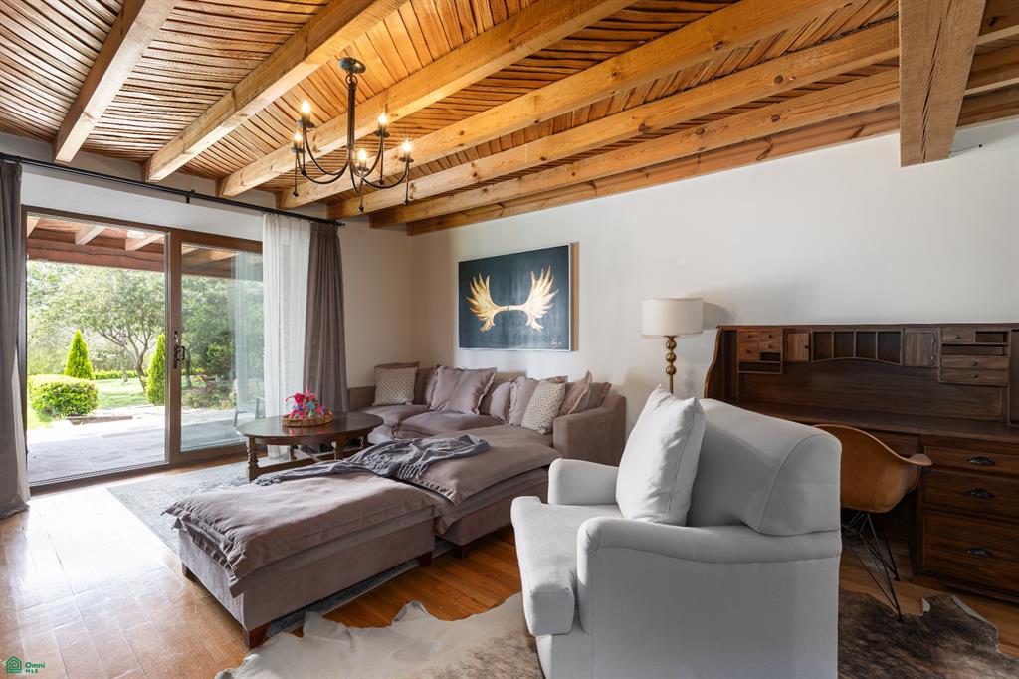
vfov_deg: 73.7
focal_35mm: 16
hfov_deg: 96.8
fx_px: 453
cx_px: 510
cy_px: 340
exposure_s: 1.3
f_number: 10
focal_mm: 16
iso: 200
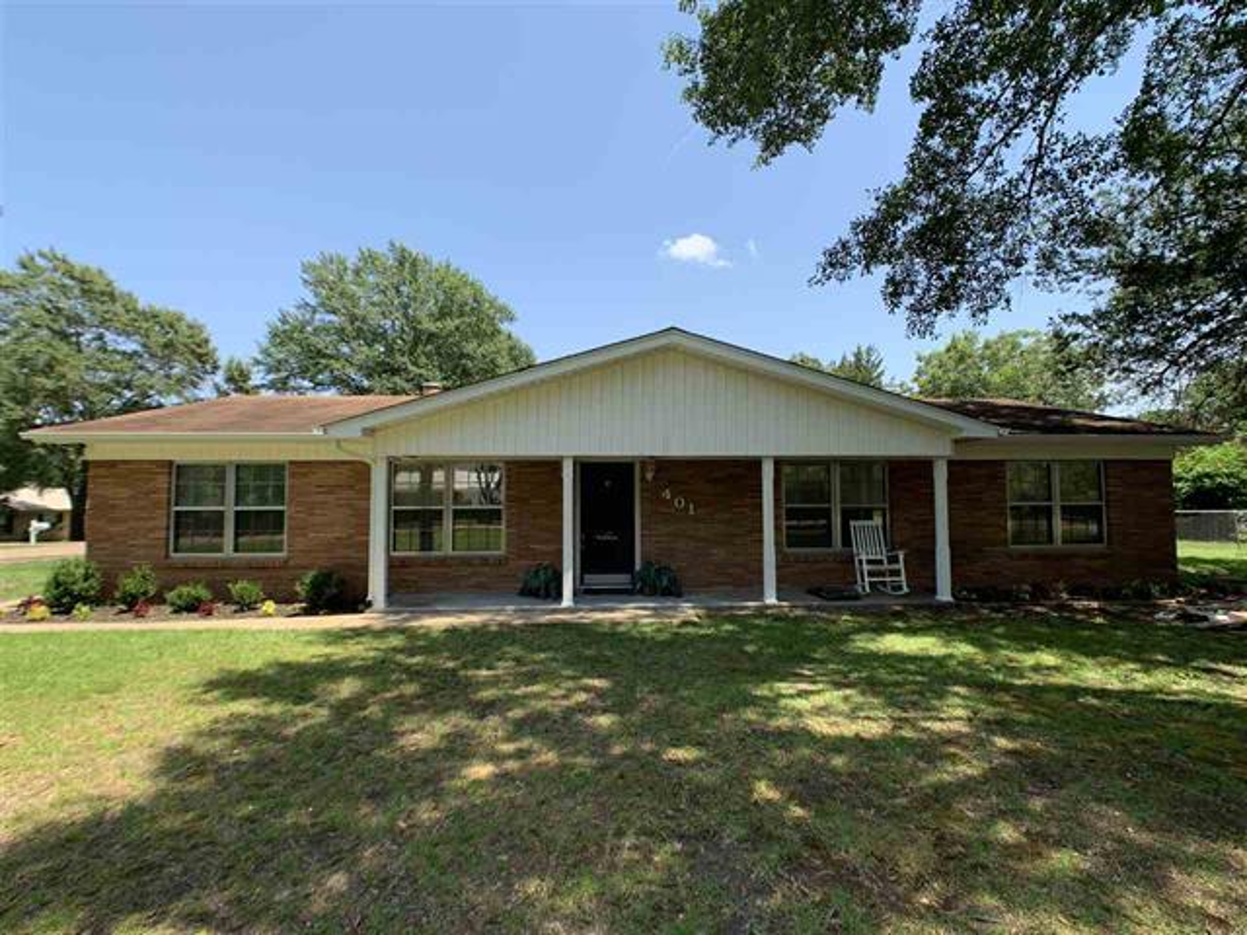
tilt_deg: +3.1
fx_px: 937
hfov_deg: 67.3
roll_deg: -0.3
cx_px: 624
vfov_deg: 53.1
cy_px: 468
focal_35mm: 26
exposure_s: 1/954
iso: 25
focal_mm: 4.25
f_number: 1.8
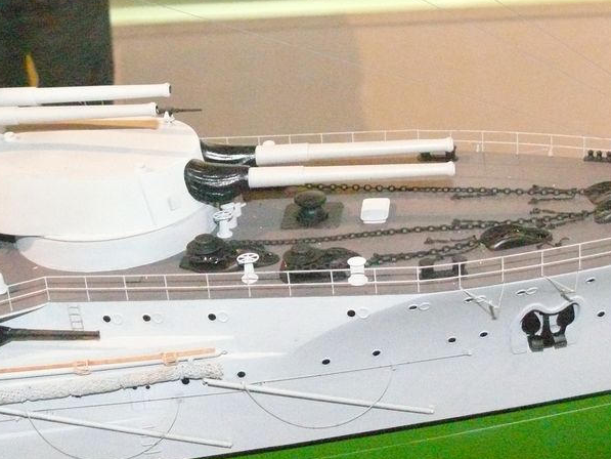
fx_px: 1059
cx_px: 298
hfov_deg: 32.2
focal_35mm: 60
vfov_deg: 24.1
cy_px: 101
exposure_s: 1/60
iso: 1600
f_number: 2.8
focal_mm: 7.4
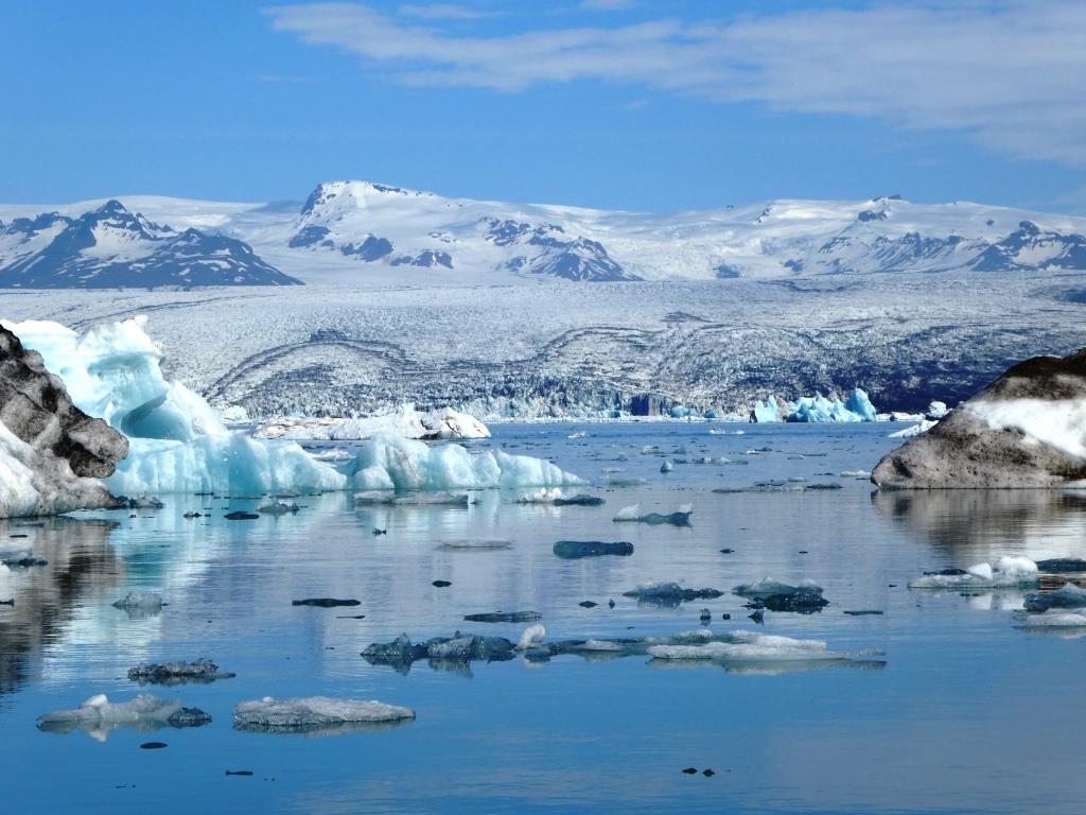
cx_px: 543
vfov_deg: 11.0
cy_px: 408
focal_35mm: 135
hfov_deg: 14.6
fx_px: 4235
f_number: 6.3
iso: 80
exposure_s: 1/1000
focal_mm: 24.2
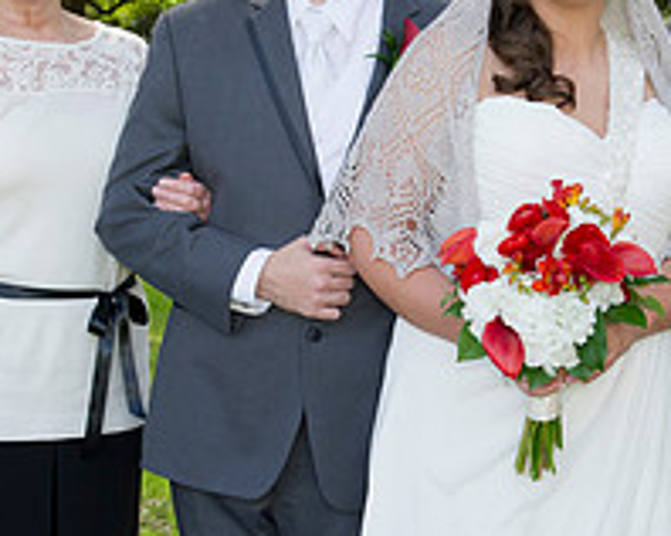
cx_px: 417
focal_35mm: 99
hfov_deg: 19.4
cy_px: 282
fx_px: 1964
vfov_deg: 15.5
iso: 320
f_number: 5.6
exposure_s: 1/125
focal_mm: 36
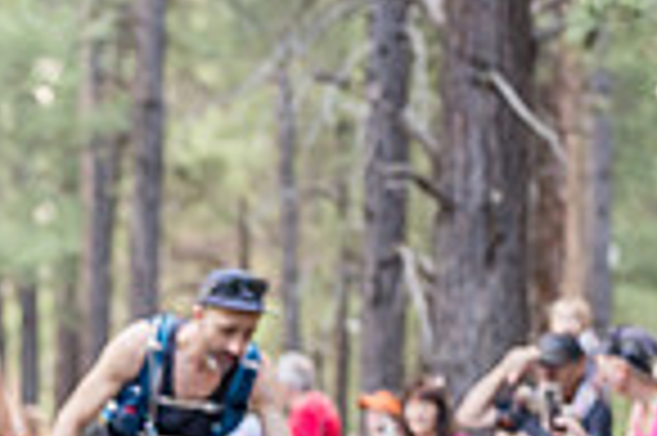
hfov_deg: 7.3
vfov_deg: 4.9
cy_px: 542
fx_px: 5068
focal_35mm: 278
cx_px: -216
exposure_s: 1/500
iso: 1250
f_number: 2.8
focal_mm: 70
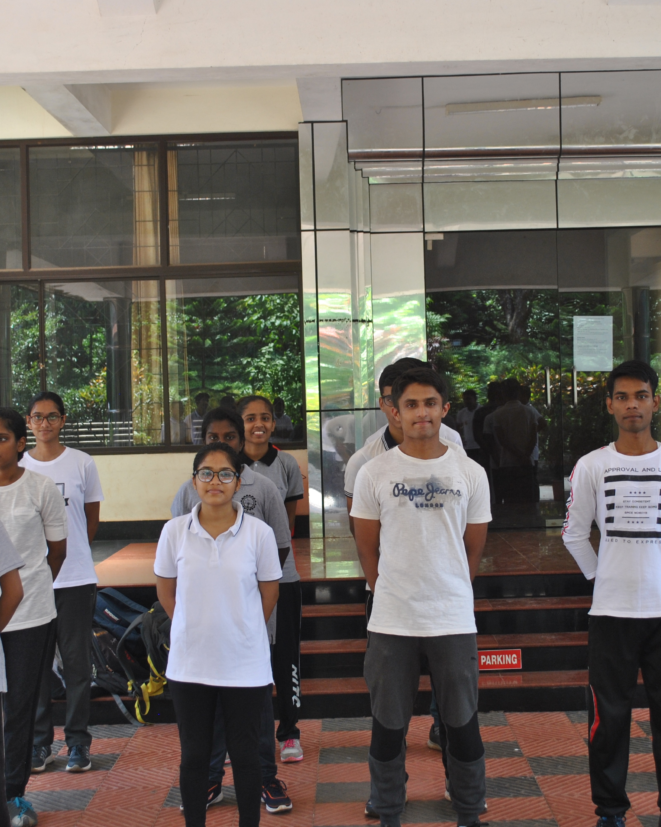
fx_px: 1345
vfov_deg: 34.2
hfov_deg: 27.6
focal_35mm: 55
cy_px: 414
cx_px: 369
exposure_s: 1/100
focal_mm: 26
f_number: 5
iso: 200
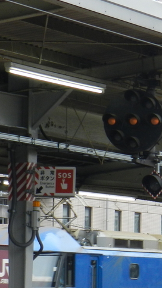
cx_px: 189
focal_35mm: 270
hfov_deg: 4.5
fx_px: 2063
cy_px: 246
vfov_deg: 8.0
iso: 160
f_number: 4.6
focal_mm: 17.7
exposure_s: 1/100
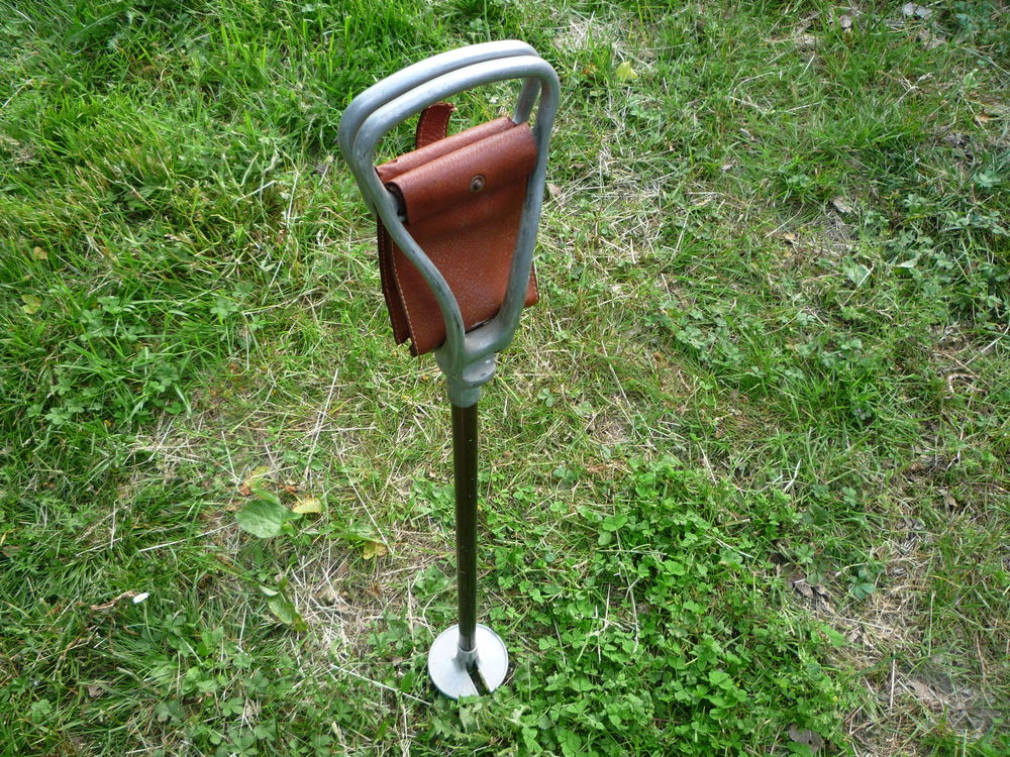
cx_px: 505
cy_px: 378
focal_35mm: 30
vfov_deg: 46.8
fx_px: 875
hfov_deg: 60.0
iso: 100
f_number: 3.3
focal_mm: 5.2
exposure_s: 1/60
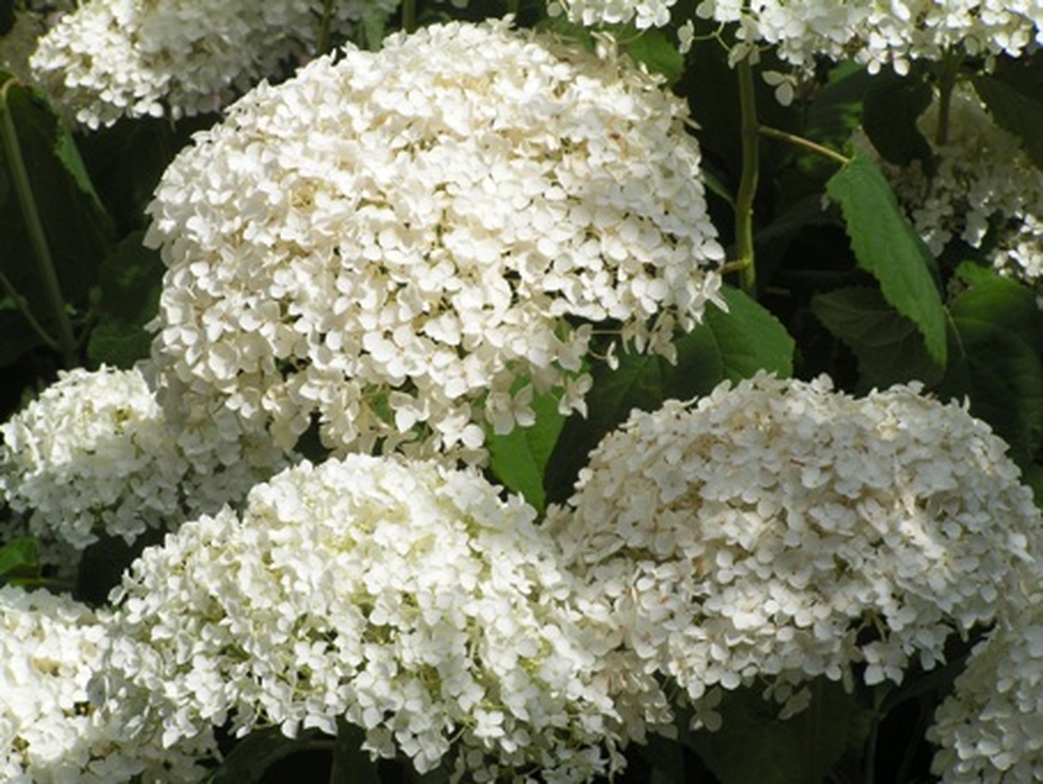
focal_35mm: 188
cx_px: 522
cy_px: 392
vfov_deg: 7.9
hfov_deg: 10.5
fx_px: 5668
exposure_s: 1/500
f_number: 6.3
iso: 50
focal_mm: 31.2
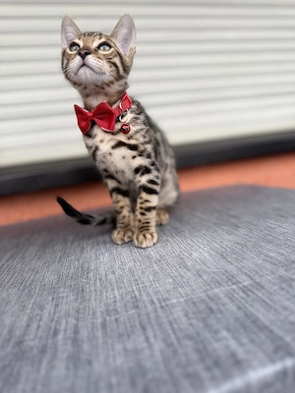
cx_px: 148
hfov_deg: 56.8
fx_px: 273
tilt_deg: -5.7
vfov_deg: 71.6
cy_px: 196
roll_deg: +7.7
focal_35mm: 24
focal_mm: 6.76
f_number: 1.78
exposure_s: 1/121
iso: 80
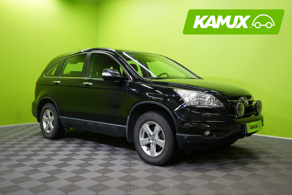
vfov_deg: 37.9
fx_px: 284
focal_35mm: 35
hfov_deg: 54.4
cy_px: 98
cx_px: 146
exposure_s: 1/25
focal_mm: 35
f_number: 5.6
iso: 500
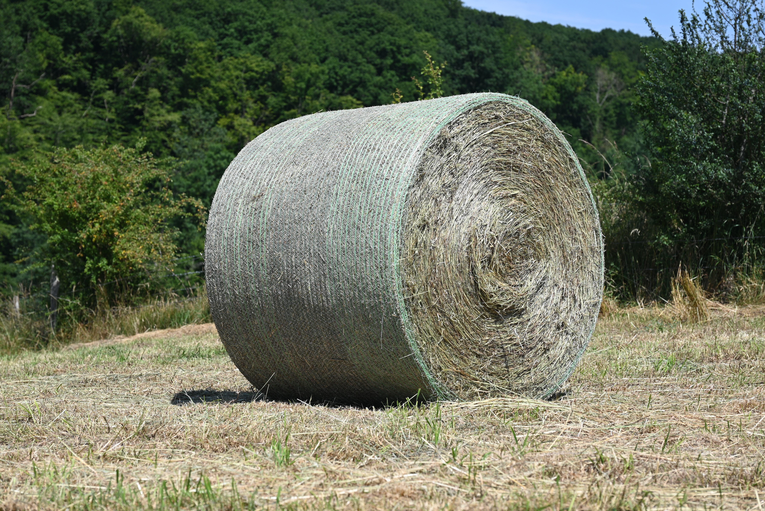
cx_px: 382
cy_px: 256
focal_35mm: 87
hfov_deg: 23.4
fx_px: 1849
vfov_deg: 15.7
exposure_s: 1/400
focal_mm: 87
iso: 100
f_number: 7.1
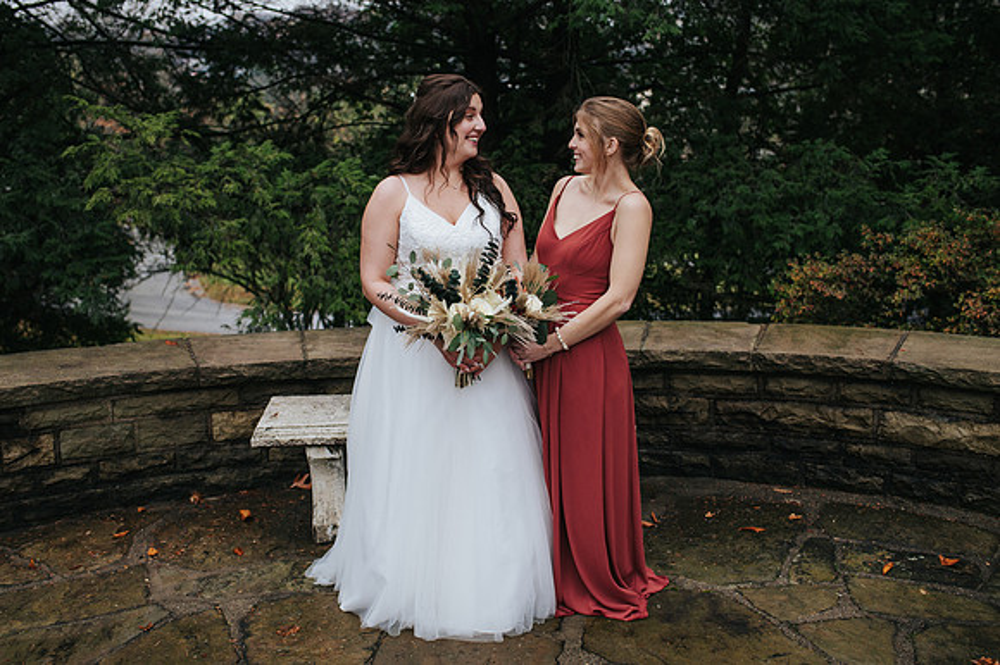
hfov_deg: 52.4
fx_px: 1015
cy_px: 332
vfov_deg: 36.3
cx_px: 482
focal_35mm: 37
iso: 800
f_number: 3.2
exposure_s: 1/400
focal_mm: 35
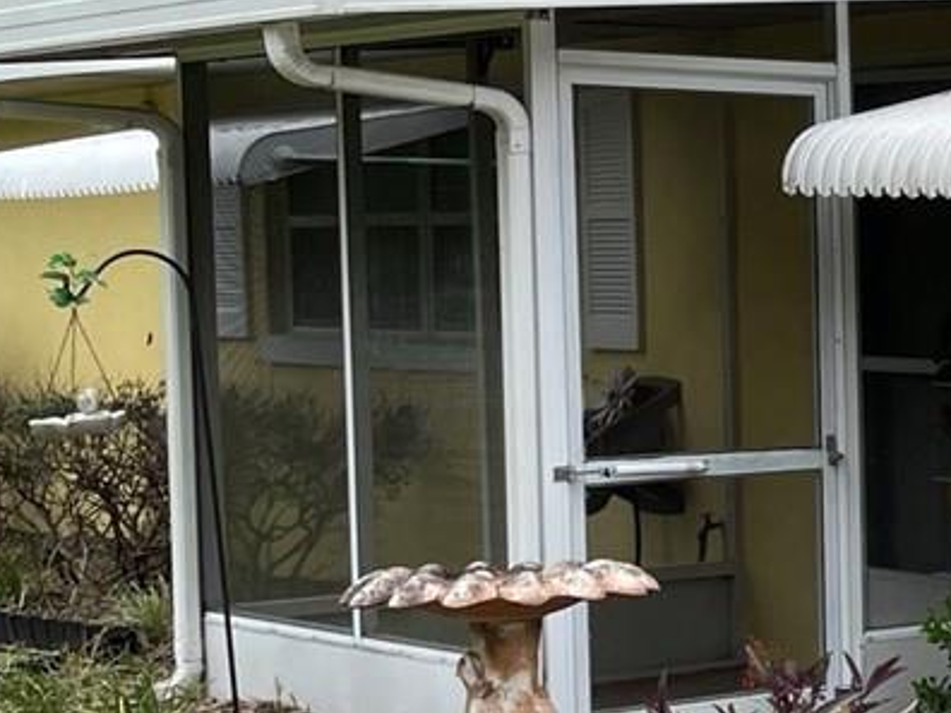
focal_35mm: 105
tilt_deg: -3.4
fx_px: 2885
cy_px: 466
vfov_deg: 14.1
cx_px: 1849
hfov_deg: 15.4
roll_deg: +0.9
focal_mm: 4.2
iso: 32
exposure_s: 1/1435
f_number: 1.6
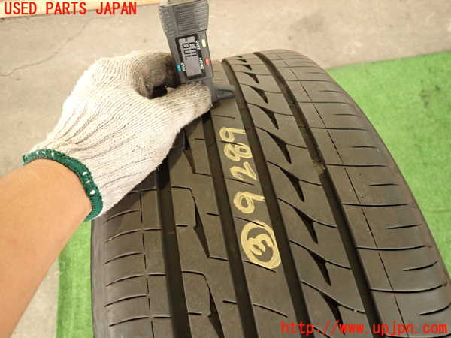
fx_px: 326
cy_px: 169
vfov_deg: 54.9
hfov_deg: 69.4
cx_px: 226
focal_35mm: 25
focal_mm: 4.5
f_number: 2
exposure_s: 1/30
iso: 250
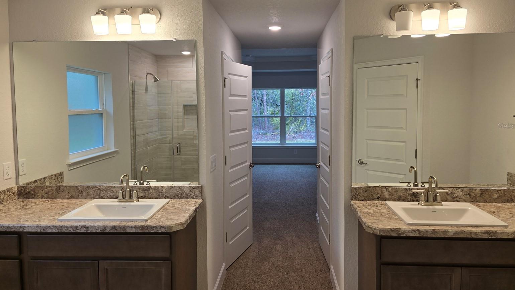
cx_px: 262
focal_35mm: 26
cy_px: 126
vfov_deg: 44.3
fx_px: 355
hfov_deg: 71.9
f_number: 1.7
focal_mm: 6.3
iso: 64
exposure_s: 1/120
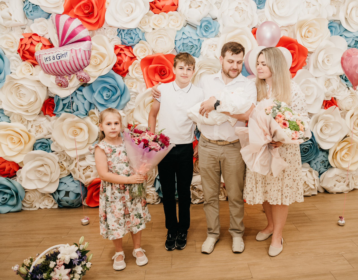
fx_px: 298
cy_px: 131
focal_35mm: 28
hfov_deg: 61.6
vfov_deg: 50.4
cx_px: 211
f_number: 4
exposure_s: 1/160
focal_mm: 24
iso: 640
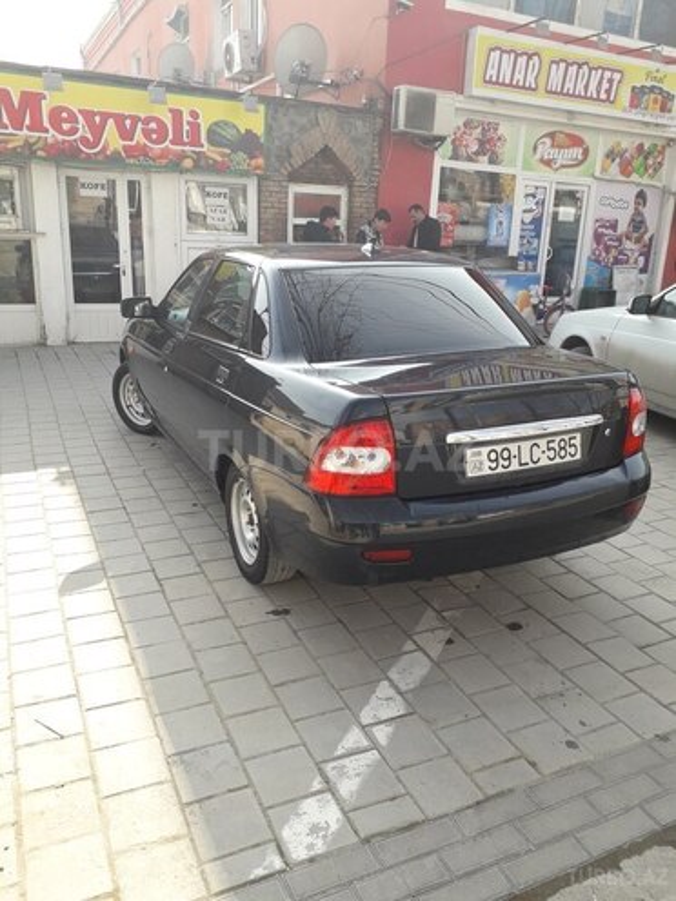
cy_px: 450
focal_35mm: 27
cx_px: 338
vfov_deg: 65.3
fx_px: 703
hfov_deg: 51.4
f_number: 1.9
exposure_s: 1/444
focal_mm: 3.6
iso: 40
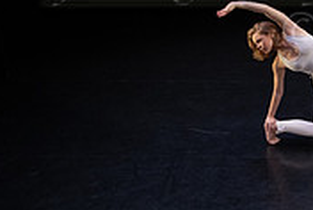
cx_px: 477
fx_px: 845
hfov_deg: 18.5
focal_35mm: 97
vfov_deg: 13.9
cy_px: -1
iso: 800
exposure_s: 1/400
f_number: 5
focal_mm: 29.5
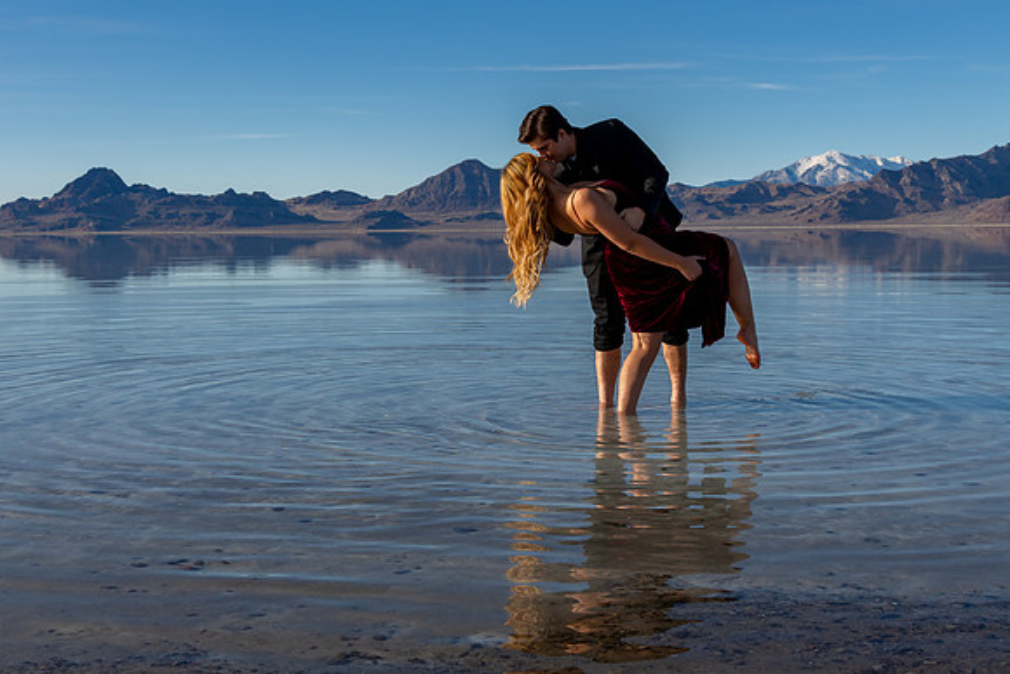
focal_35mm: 47
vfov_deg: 28.5
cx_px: 493
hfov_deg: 41.7
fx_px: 1325
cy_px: 279
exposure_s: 1/500
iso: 200
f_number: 8
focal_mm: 40
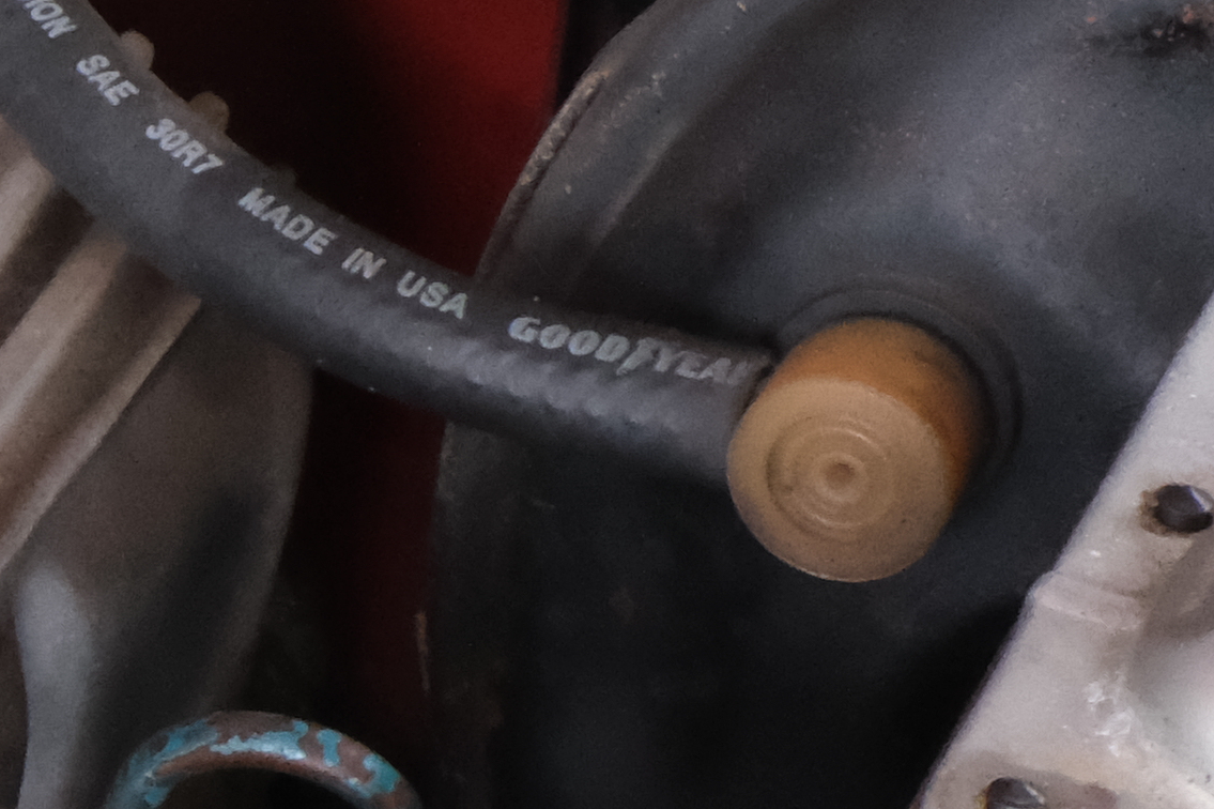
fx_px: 12169
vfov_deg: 3.8
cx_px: -2652
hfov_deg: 5.3
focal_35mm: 361
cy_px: 991
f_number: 11
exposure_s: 1/105
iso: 4000
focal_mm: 35
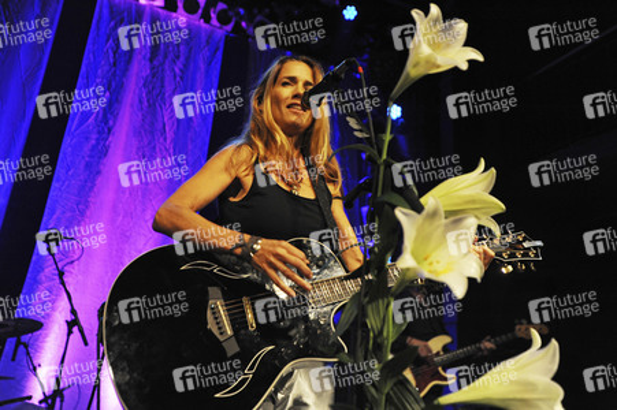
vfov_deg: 43.5
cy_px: 205
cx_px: 308
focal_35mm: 30
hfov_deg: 62.0
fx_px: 514
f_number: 2.8
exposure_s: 1/125
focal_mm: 30
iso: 1600
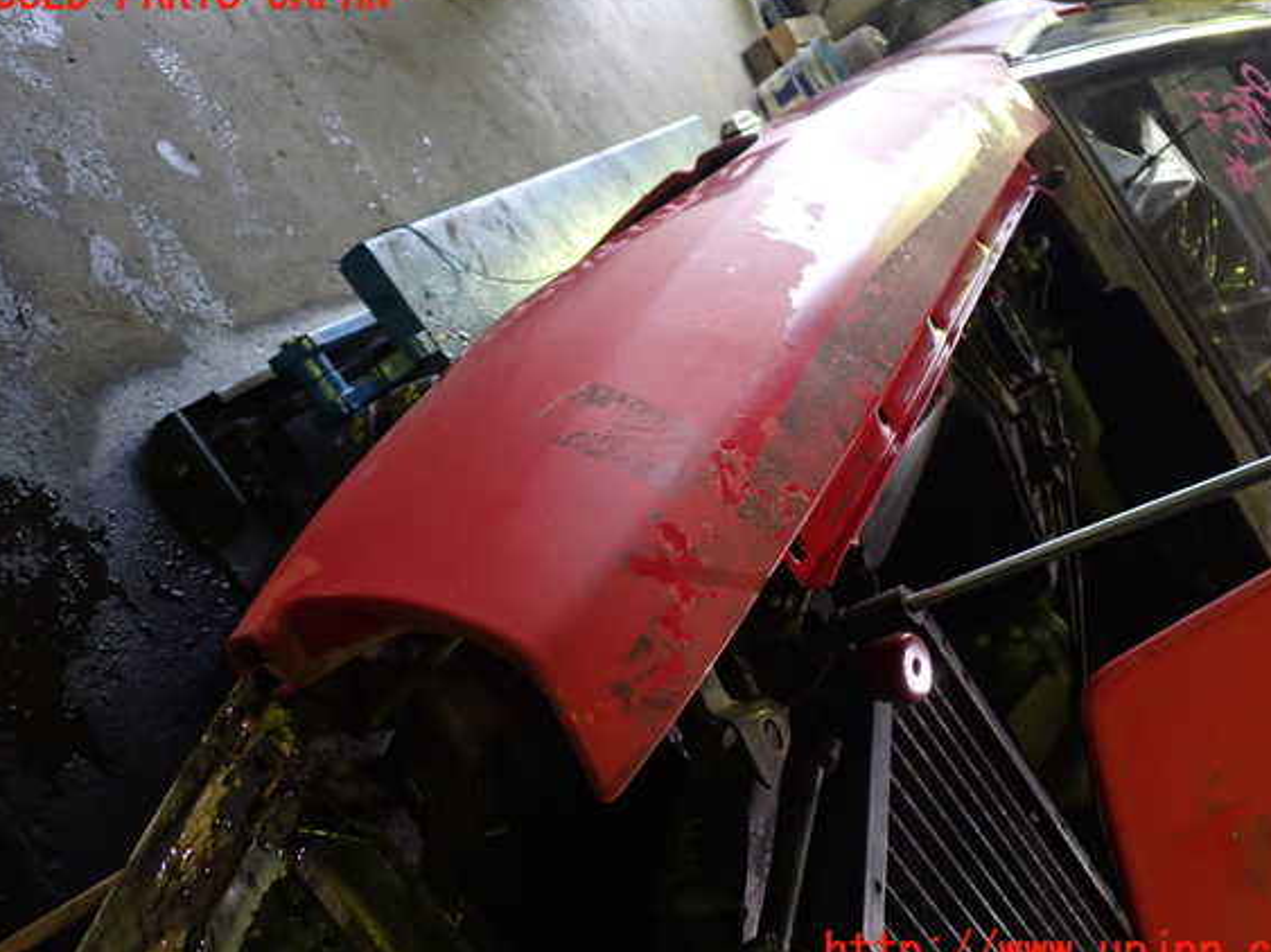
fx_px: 1175
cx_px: 657
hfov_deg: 56.8
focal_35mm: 32
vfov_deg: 44.1
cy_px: 474
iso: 400
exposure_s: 1/30
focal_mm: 5.4
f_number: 2.3
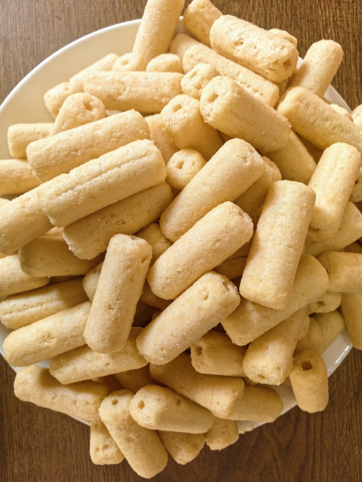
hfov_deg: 56.8
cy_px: 241
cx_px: 181
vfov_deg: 71.6
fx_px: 335
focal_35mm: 24
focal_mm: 5.75
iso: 100
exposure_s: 1/100
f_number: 2.8
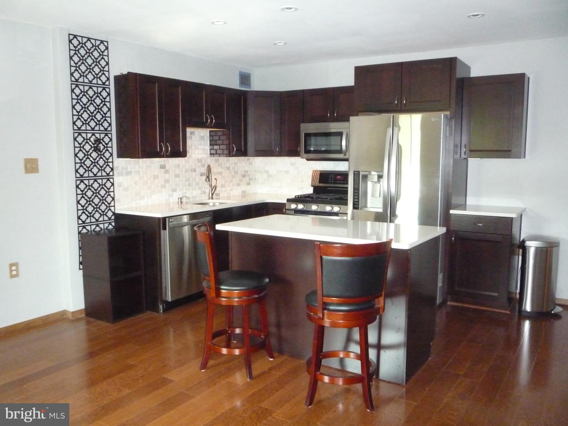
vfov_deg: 46.8
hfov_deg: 60.0
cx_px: 284
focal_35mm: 30
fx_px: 492
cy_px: 213
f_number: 3.3
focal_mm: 5.2
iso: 1000
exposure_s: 1/30
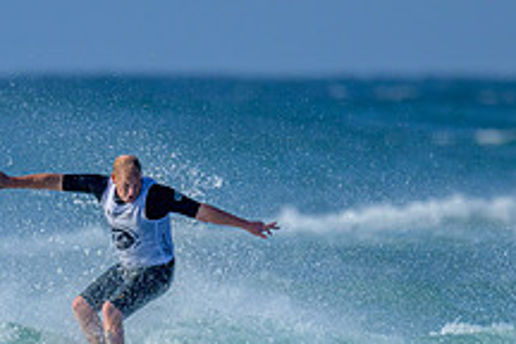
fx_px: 42438
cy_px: 454
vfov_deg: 0.5
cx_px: -141
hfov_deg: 0.7
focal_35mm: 2961
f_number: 6.3
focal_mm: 800
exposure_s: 1/2000
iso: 220
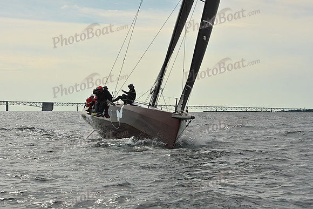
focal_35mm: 100
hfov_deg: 20.4
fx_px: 870
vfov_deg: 13.7
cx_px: 156
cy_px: 104
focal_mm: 100
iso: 320
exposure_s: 1/1000
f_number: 11
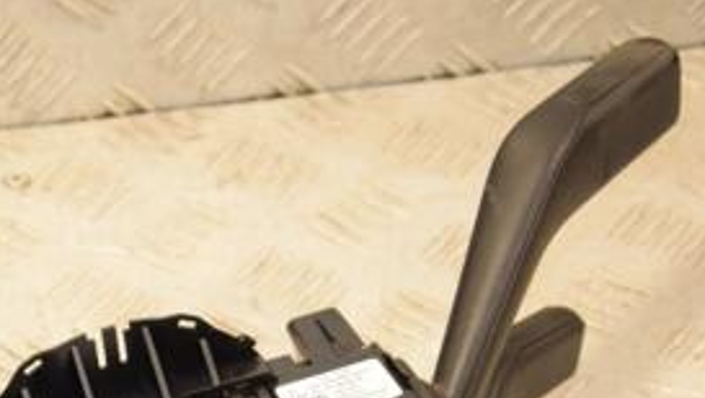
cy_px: 390
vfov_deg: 7.8
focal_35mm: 155
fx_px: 2902
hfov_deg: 13.7
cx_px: 62
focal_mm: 45
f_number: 5.6
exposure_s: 1/200
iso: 800
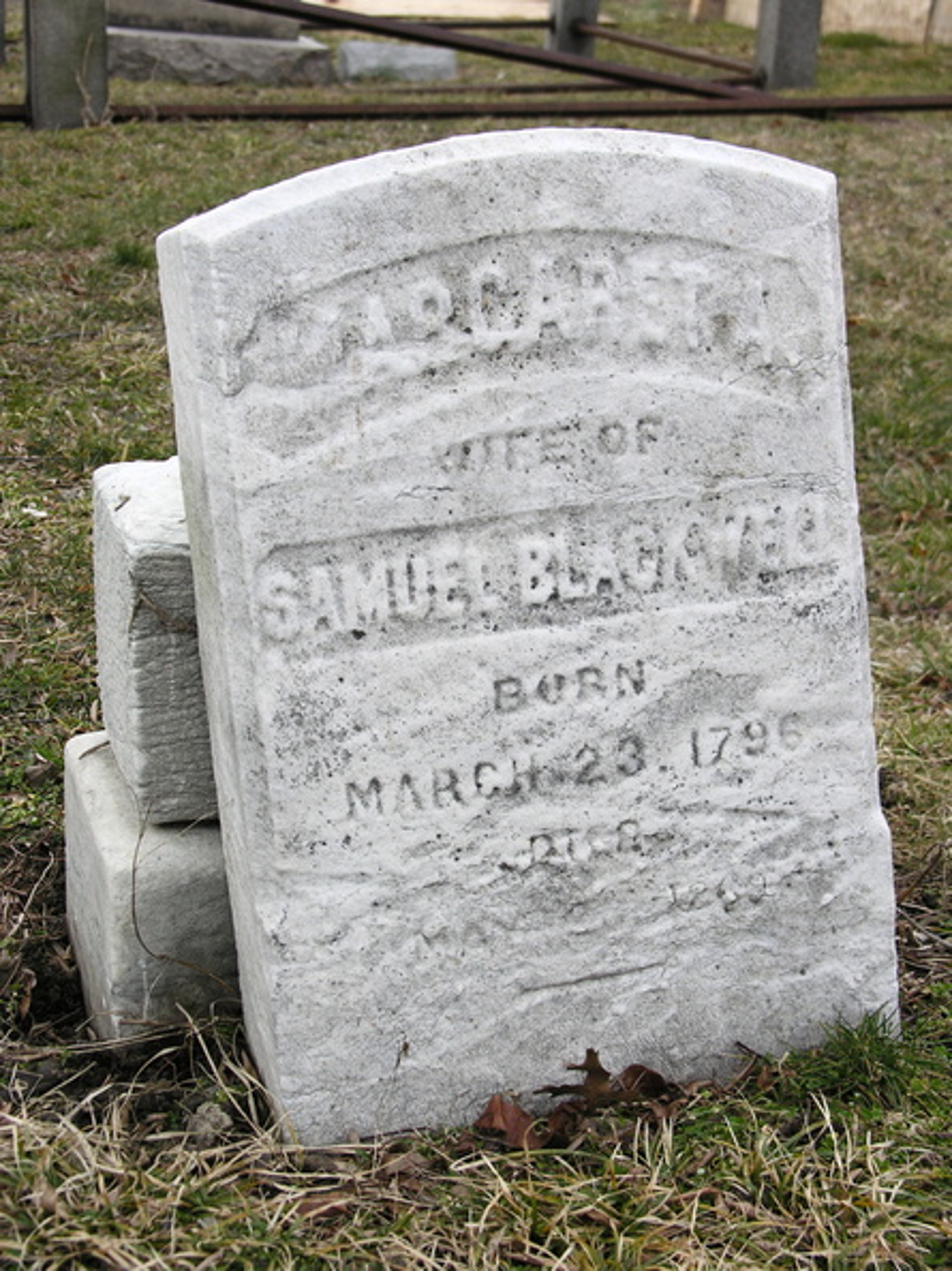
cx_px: 476
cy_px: 636
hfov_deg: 24.8
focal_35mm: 59
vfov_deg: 32.7
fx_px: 2165
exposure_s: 1/214
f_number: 3.2
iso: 50
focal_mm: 15
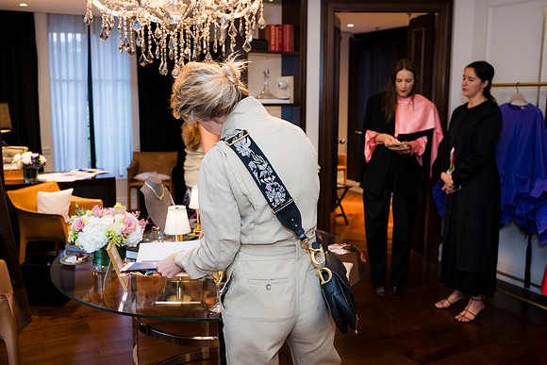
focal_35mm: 33
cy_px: 182
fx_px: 502
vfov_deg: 40.0
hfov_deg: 57.2
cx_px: 274
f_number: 4
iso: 1250
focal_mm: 33
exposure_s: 1/100
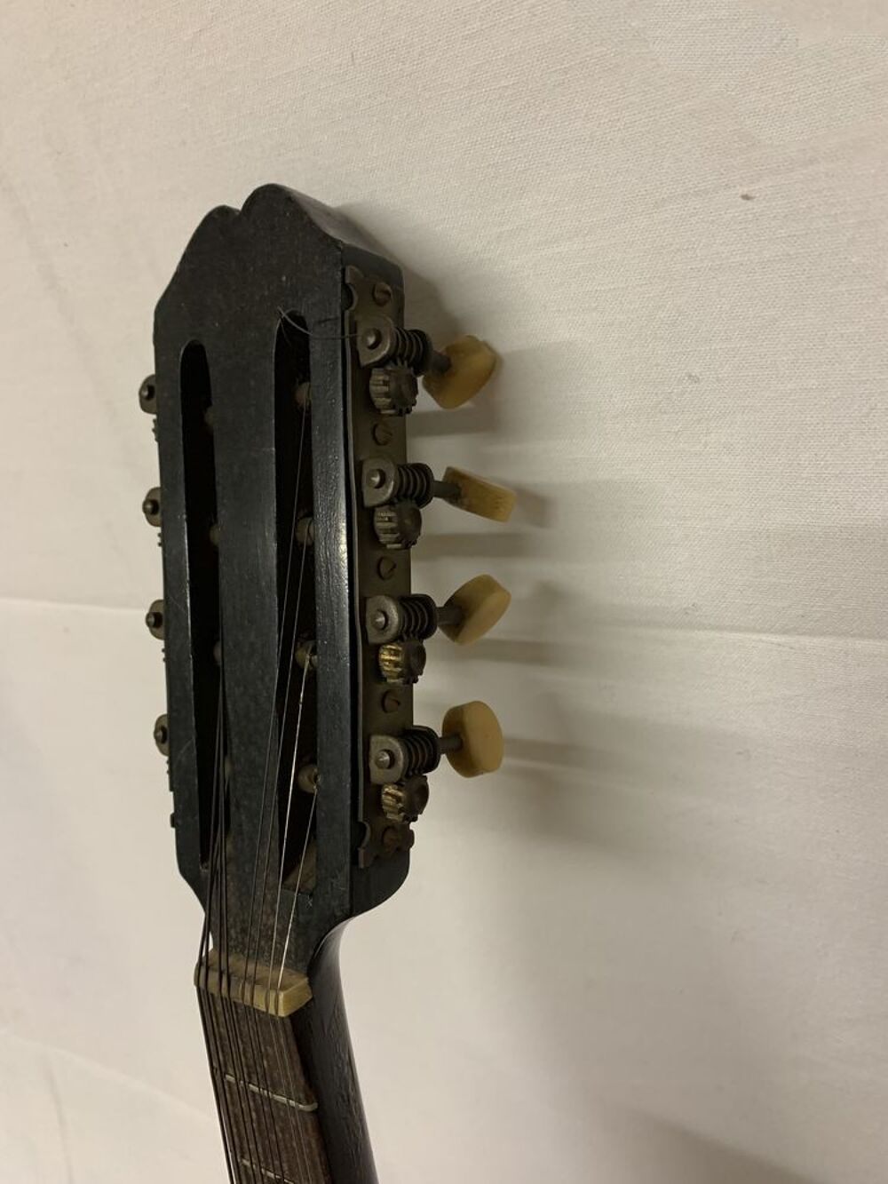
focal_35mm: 26
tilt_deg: -24.2
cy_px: 592
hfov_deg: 53.1
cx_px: 444
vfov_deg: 67.3
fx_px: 889
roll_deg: +17.1
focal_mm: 4.25
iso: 160
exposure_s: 1/50
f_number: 1.8
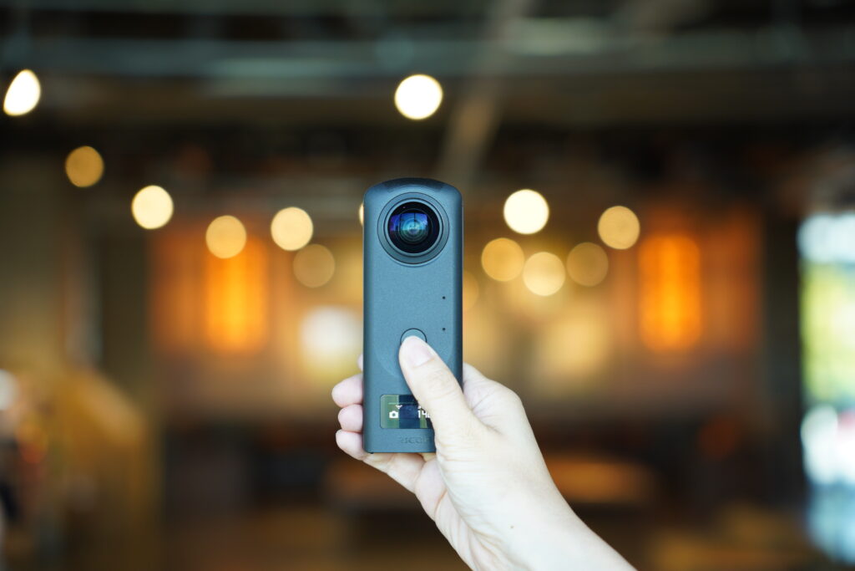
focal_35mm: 60
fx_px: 1435
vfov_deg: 22.5
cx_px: 428
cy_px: 286
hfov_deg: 33.2
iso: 400
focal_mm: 60.4
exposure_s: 1/125
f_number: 2.8
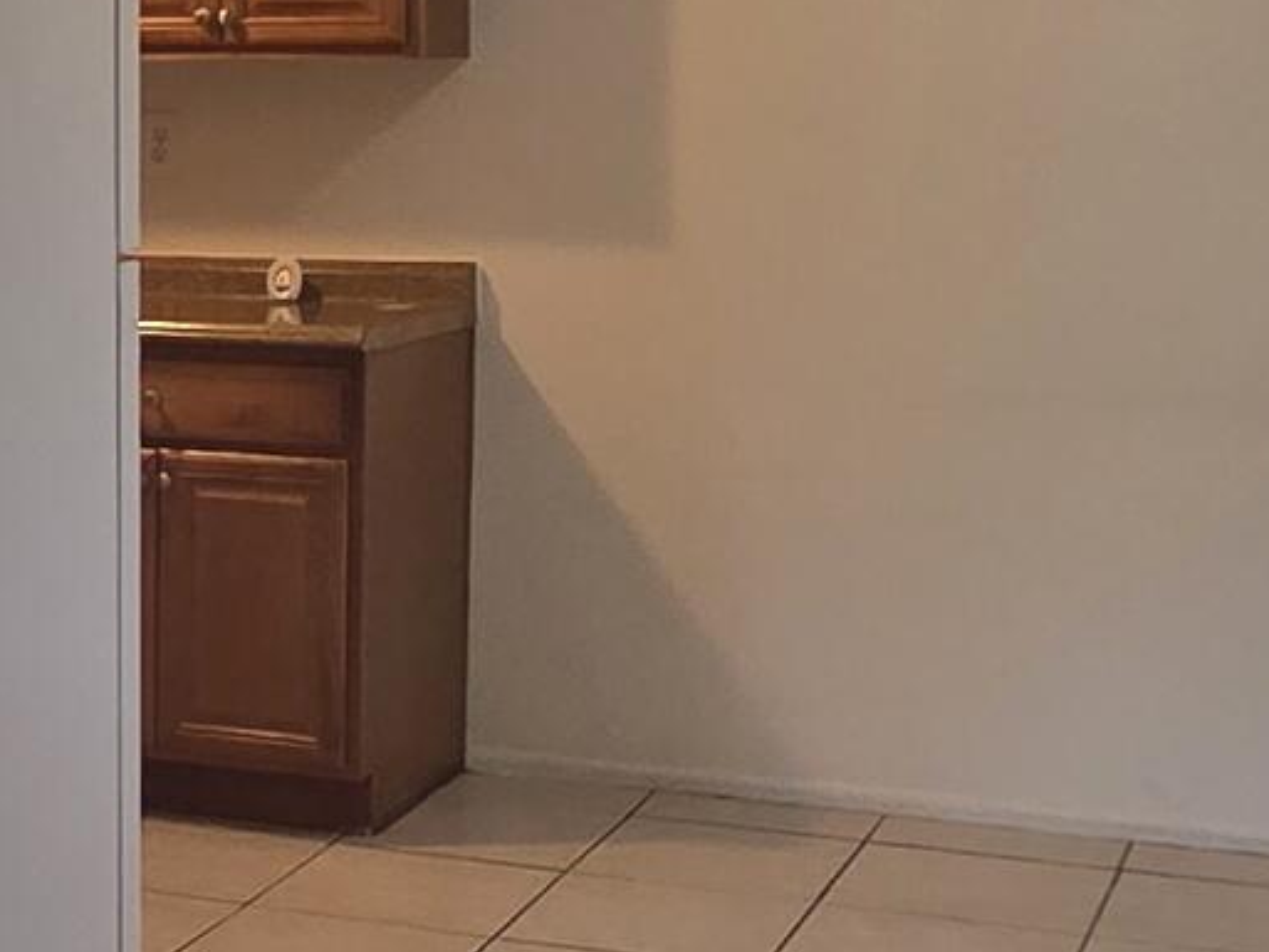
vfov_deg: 19.4
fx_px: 2787
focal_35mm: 76
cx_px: -136
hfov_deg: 24.0
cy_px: 373
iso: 160
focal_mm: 2.2
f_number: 2.2
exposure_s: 1/60
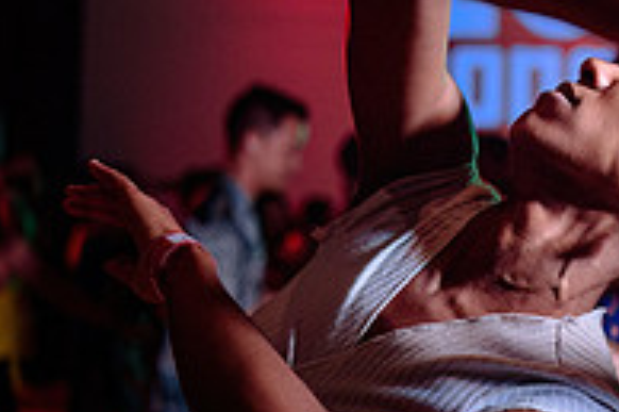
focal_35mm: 148
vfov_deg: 9.2
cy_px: 323
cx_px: 679
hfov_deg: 13.6
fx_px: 2543
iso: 800
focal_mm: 44
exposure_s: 1/125
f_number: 2.8
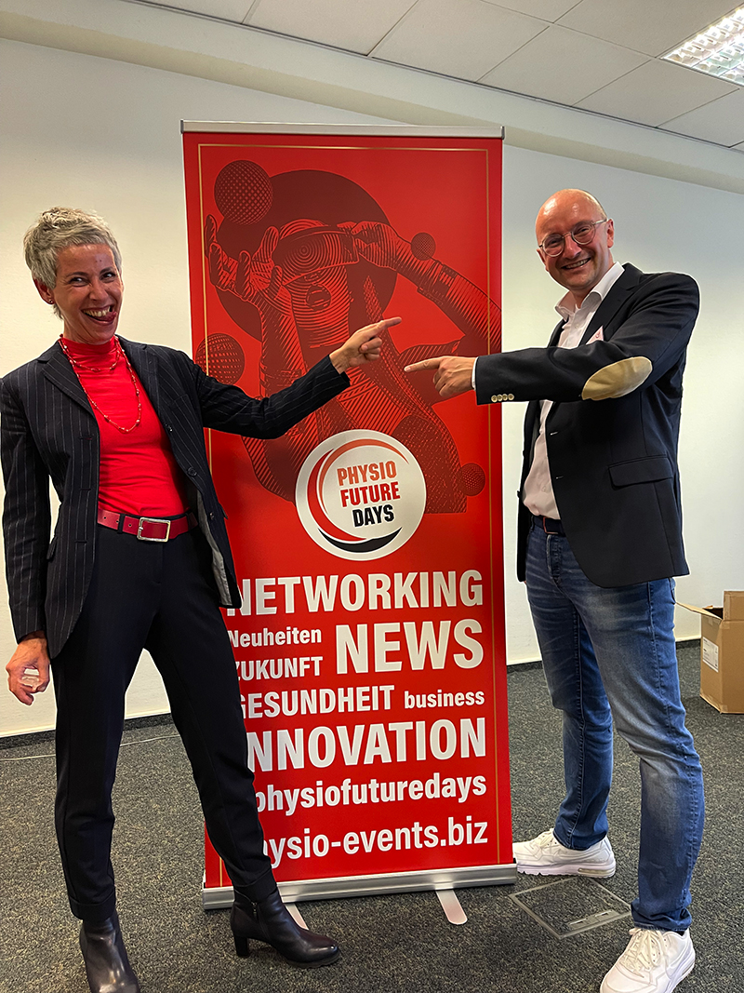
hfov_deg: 53.1
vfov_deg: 67.3
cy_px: 496
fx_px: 745
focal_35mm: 26
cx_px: 372
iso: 250
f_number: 1.6
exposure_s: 1/50
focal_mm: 5.1
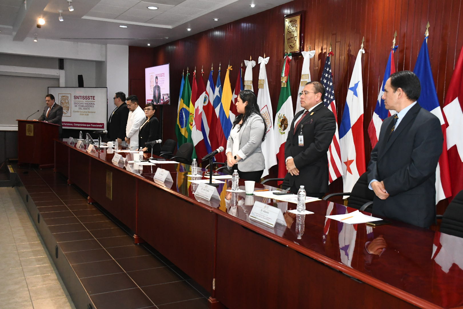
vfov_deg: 36.9
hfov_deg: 53.1
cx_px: 232
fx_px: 463
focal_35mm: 36
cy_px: 154
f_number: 6.3
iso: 4000
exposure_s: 1/125
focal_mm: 24
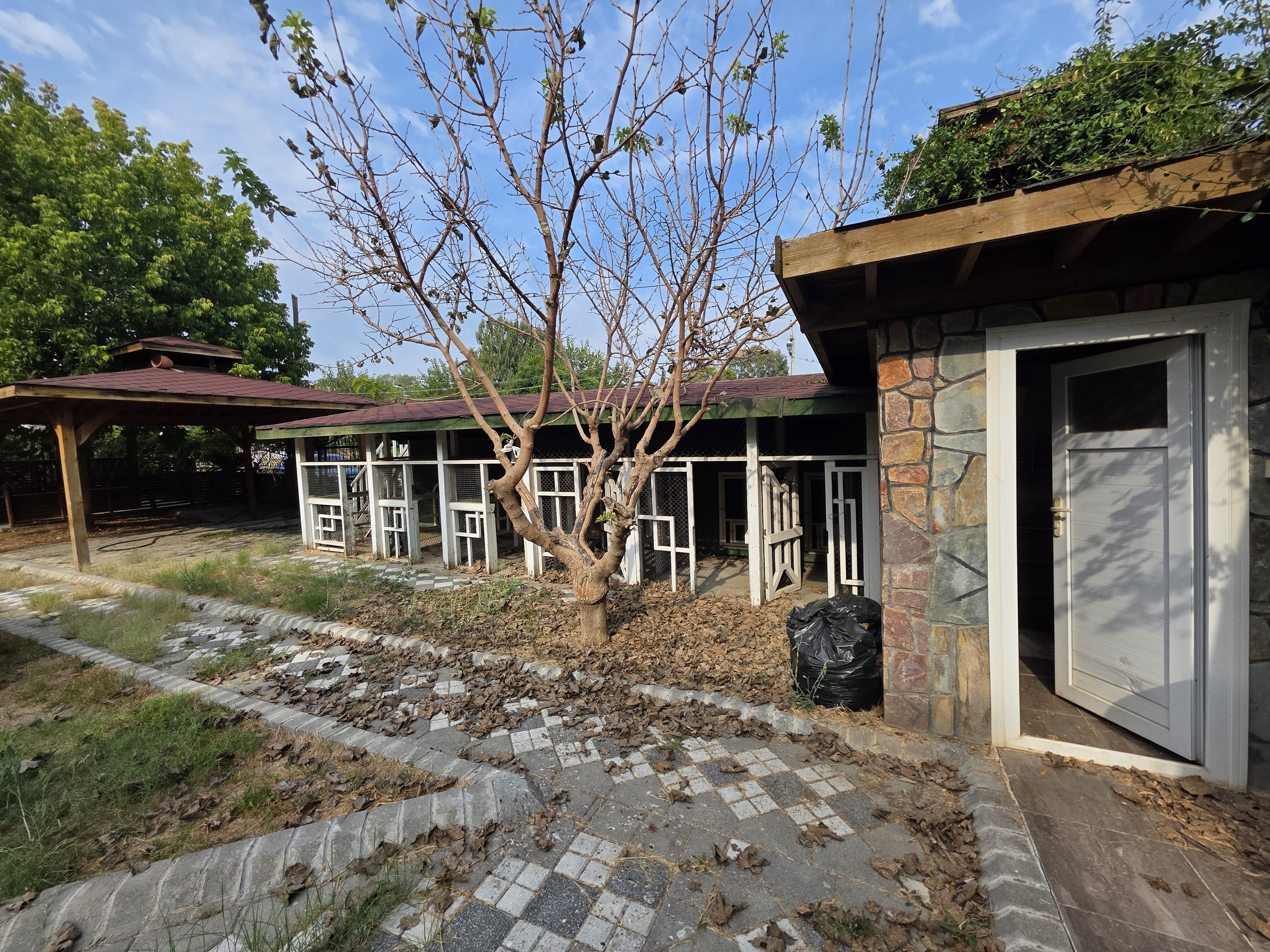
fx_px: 477
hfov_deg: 106.2
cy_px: 476
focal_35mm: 13
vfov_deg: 89.9
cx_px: 635
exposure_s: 1/1290
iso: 40
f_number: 1.9
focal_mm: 2.2
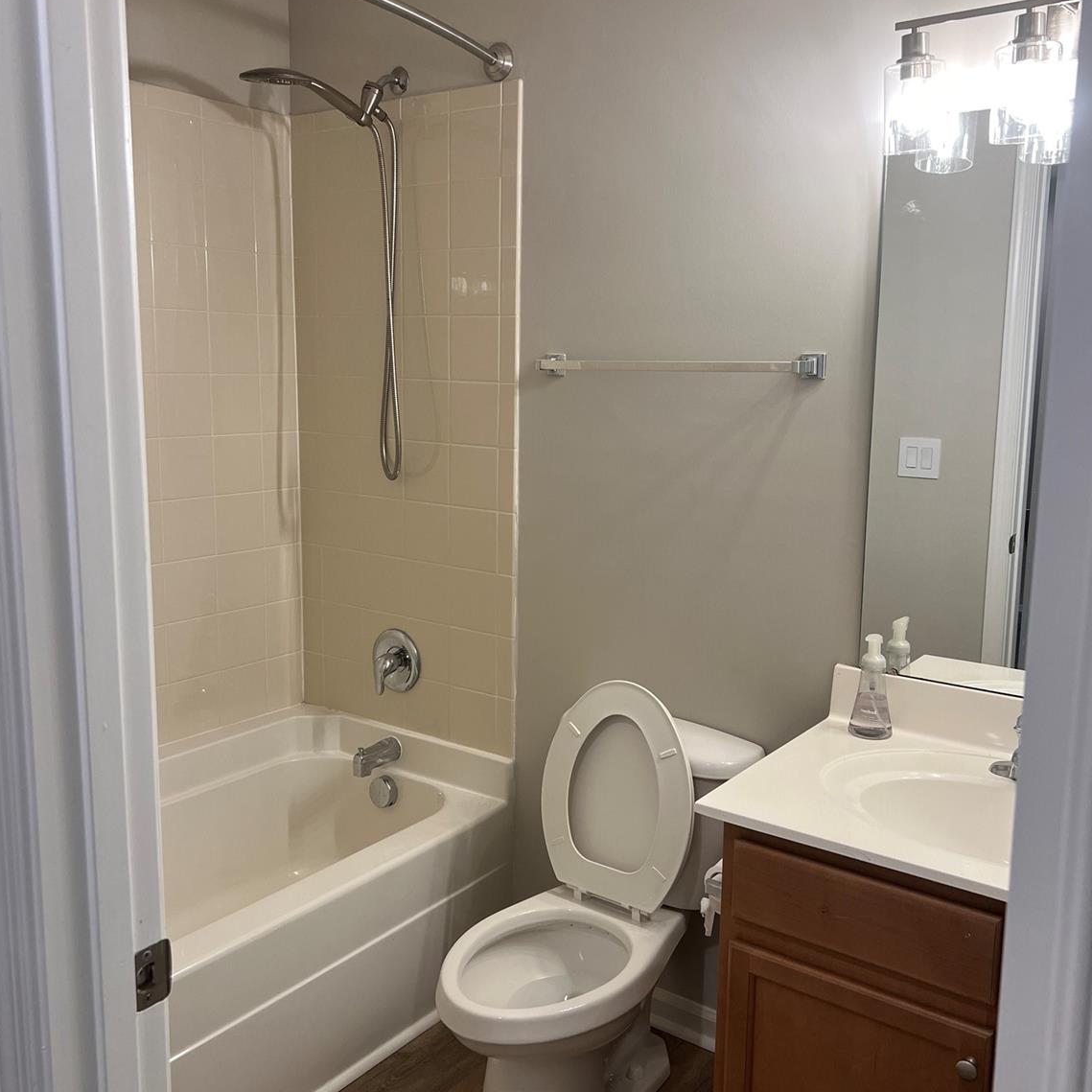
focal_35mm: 31
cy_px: 524
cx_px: 547
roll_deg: +0.4
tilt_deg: -5.8
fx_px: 1106
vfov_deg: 52.5
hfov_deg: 52.5
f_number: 1.5
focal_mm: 5.7
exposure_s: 1/120
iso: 100
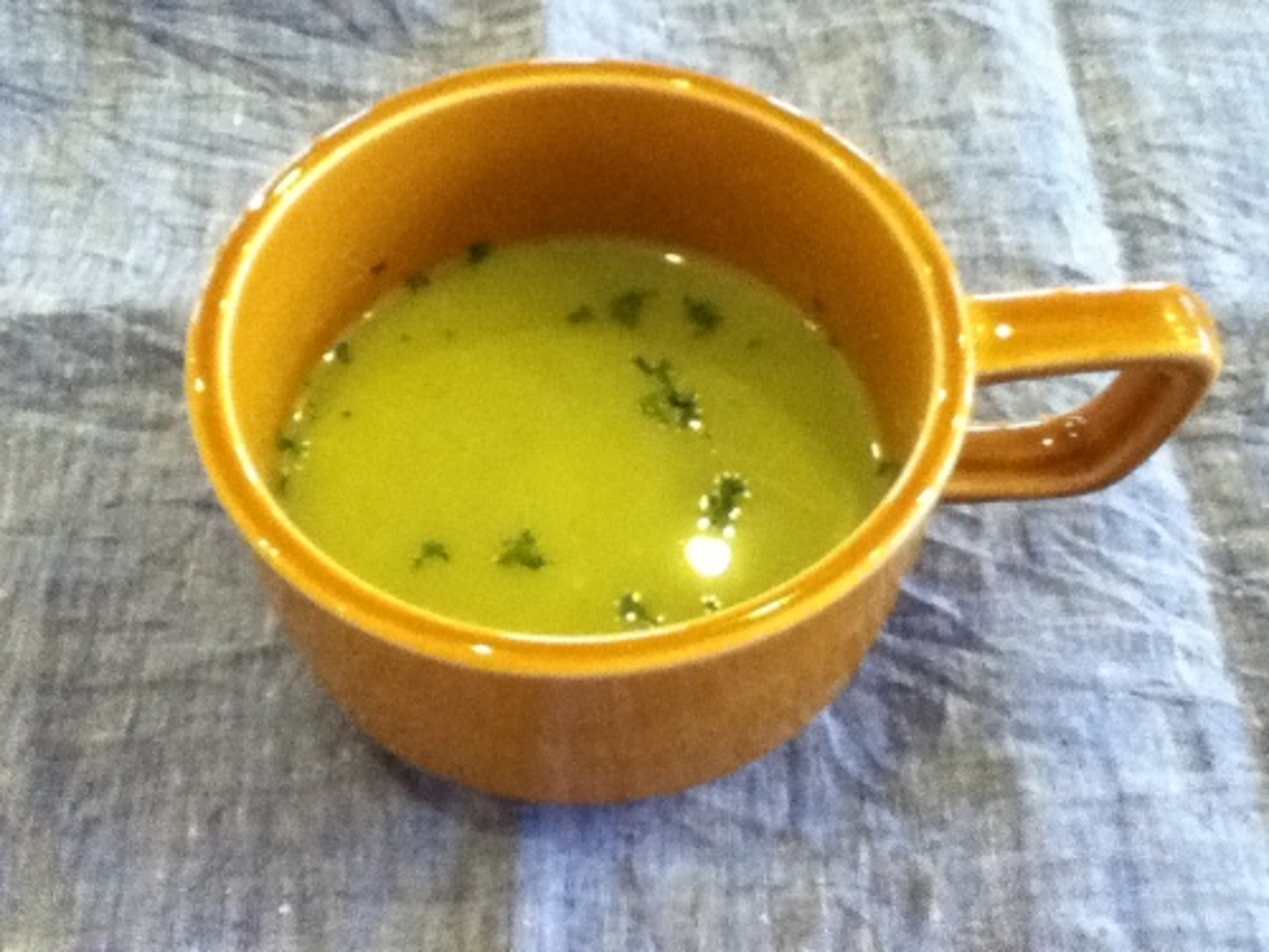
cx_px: 634
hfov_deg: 56.8
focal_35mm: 32
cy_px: 476
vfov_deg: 44.2
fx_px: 1173
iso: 640
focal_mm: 3.85
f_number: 2.4
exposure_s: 1/20
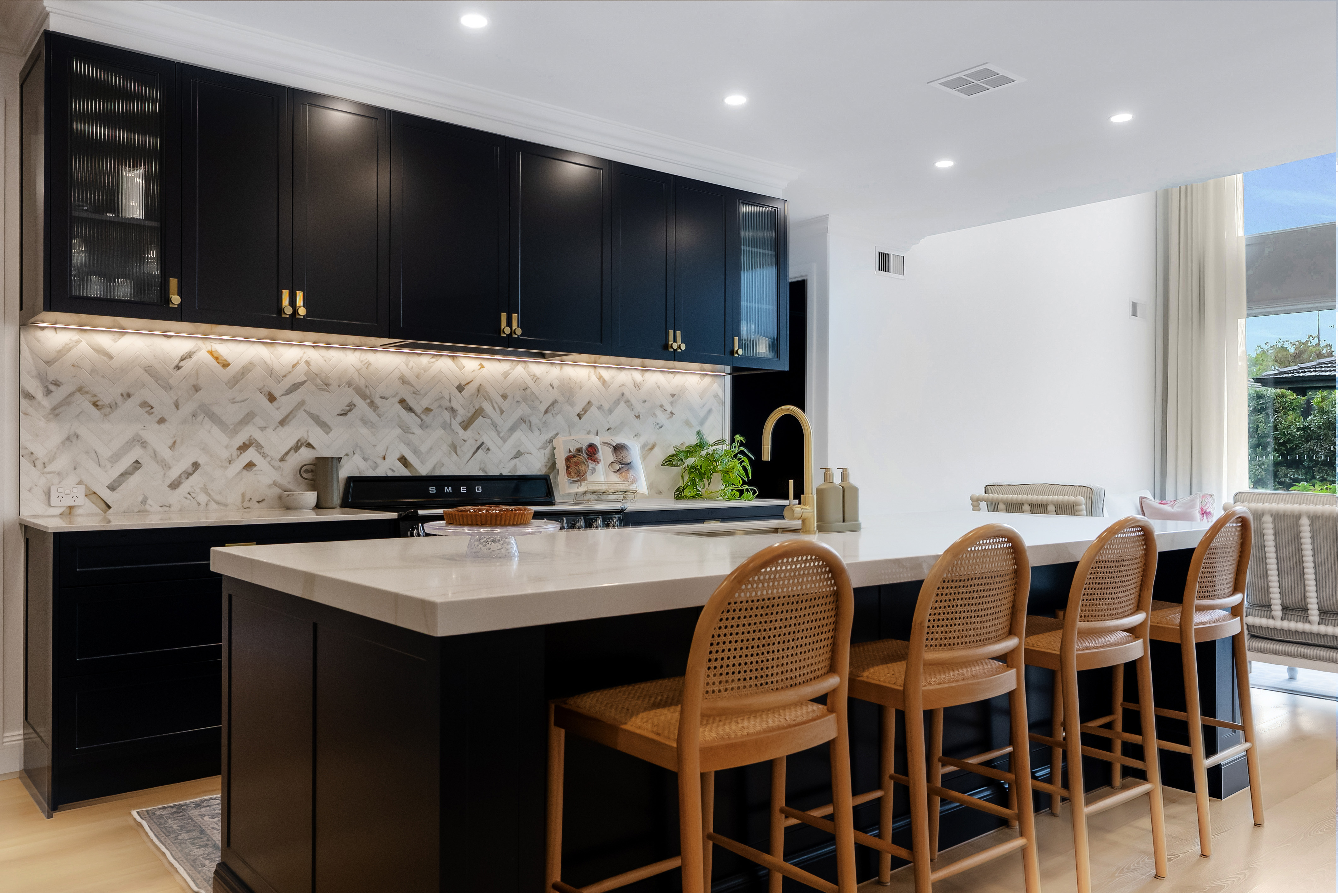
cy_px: 446
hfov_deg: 67.4
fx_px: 1004
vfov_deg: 48.0
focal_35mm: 27
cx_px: 669
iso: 3200
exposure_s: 1/125
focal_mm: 27
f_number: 7.1
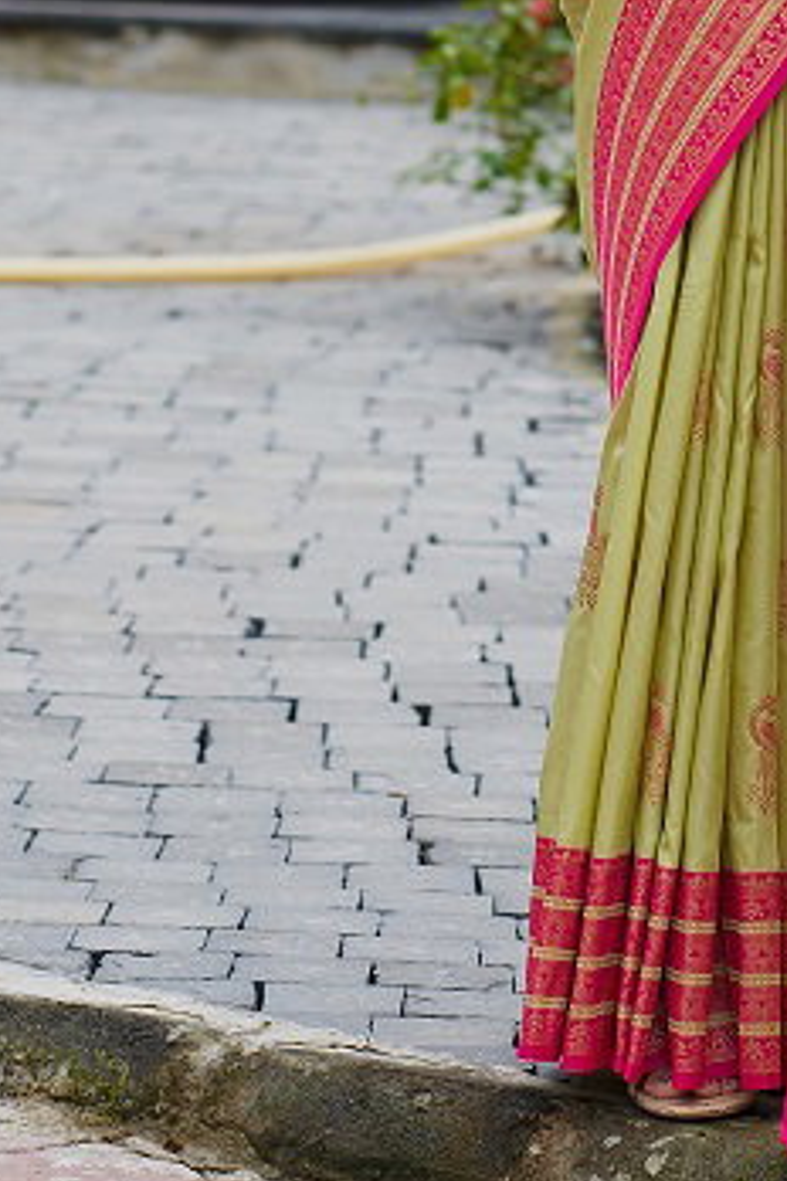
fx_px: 7214
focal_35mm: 220
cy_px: -112
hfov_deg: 6.2
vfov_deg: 9.3
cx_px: 936
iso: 100
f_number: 2.8
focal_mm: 85
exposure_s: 1/500
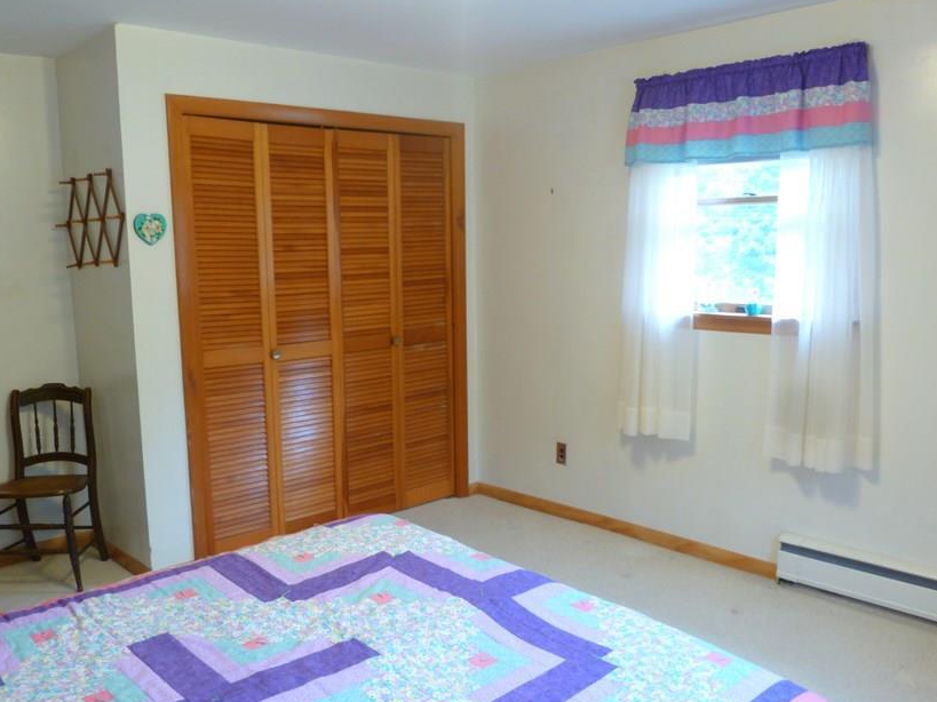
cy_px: 378
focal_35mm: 30
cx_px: 432
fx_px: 812
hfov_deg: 59.9
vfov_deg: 46.7
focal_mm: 4.3
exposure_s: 1/4
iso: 100
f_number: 3.3
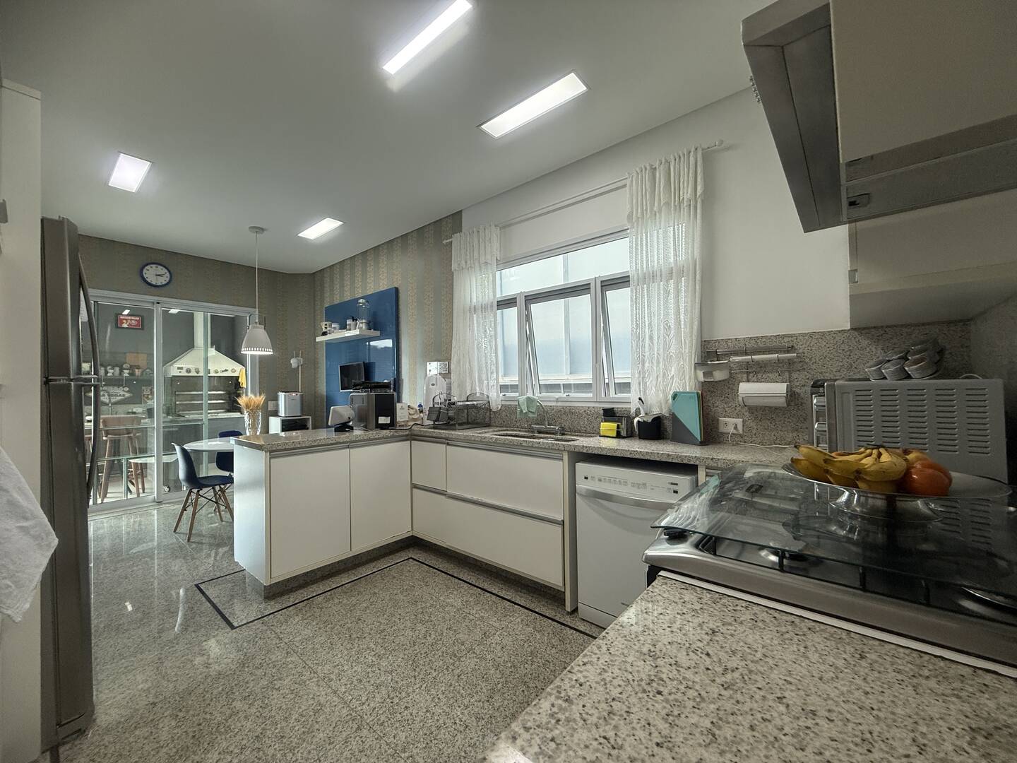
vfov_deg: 85.7
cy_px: 382
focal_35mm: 14
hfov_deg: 102.1
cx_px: 508
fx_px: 411
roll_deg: -0.1
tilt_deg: +2.1
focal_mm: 2.22
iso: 200
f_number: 2.2
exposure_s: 1/120
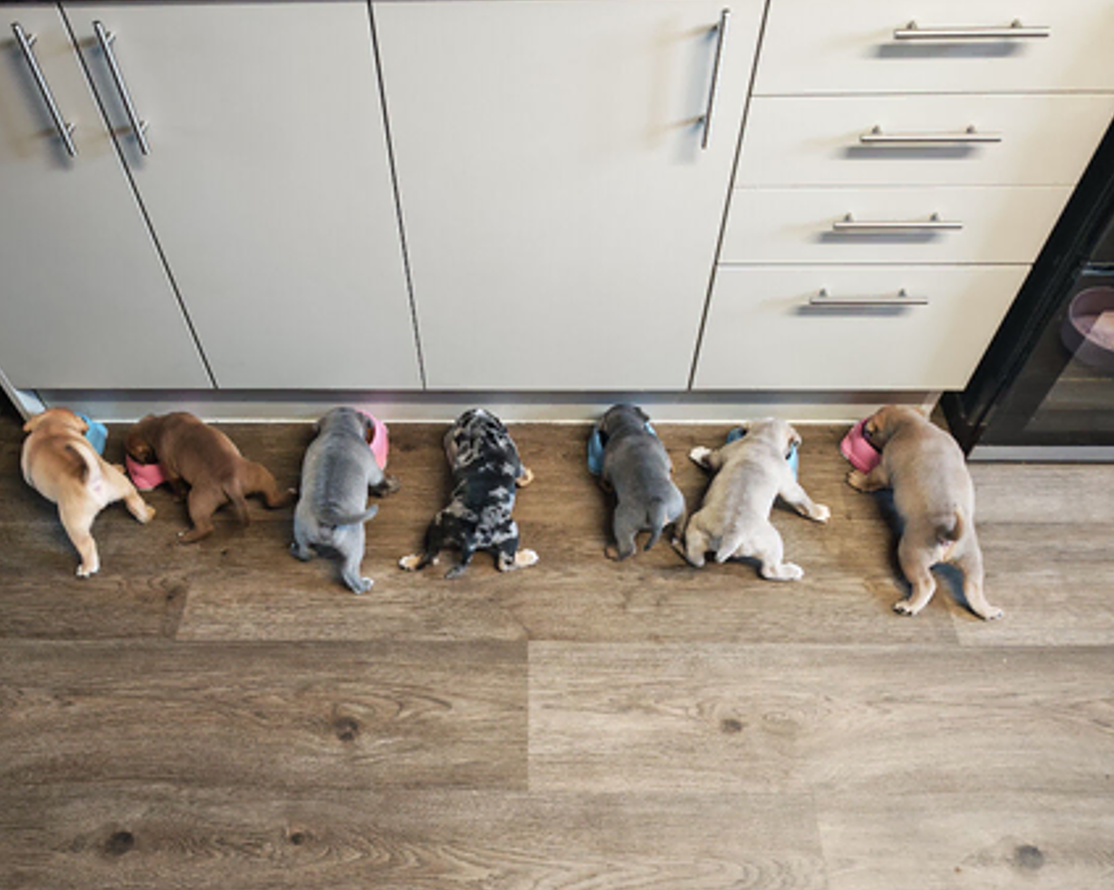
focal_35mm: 26
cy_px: 450
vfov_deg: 54.9
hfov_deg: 65.9
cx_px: 501
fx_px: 857
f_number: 2
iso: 250
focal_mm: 6.83
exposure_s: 1/25
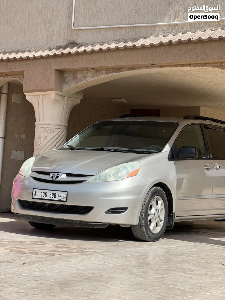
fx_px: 667
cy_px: 150
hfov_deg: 19.1
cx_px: 112
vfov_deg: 25.3
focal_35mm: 77
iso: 32
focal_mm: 9
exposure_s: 1/637
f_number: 2.8
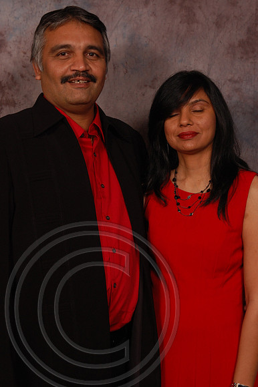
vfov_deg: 27.0
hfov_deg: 18.2
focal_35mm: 75
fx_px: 807
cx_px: 129
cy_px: 194
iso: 400
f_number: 5.6
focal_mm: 50
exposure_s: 1/200
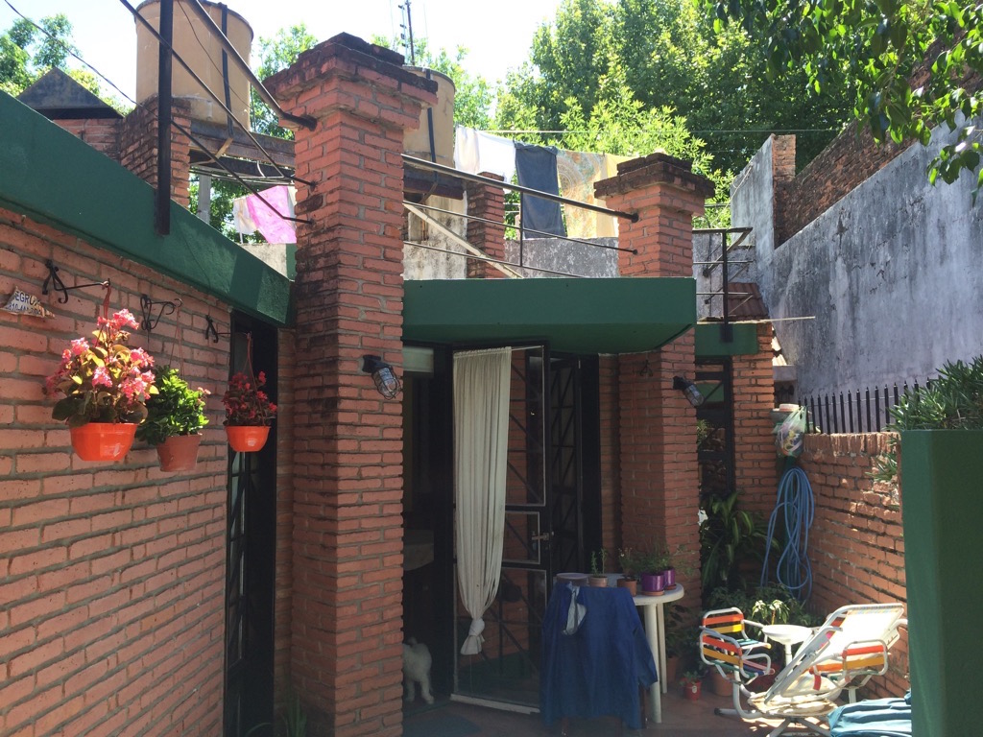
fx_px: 824
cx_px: 492
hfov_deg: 61.7
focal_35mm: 29
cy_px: 368
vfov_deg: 48.2
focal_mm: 4.15
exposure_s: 1/500
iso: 32
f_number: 2.2
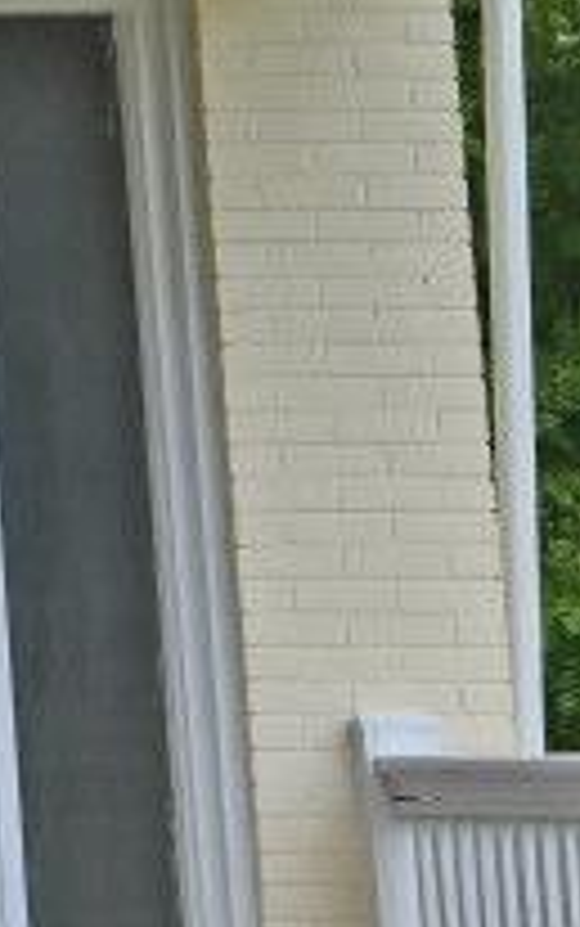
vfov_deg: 12.3
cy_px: -130
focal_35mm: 167
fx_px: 4210
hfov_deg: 7.0
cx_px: -1187
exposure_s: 1/320
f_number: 6.3
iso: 100
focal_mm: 22.5
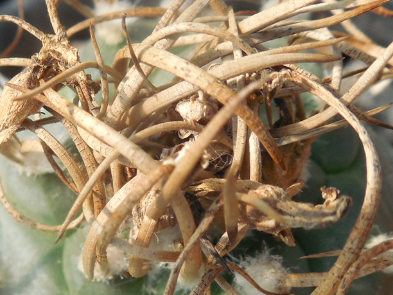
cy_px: 189
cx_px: 50
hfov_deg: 23.6
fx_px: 920
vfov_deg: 18.2
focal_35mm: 81
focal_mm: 5.6
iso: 125
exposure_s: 1/320
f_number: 3.6
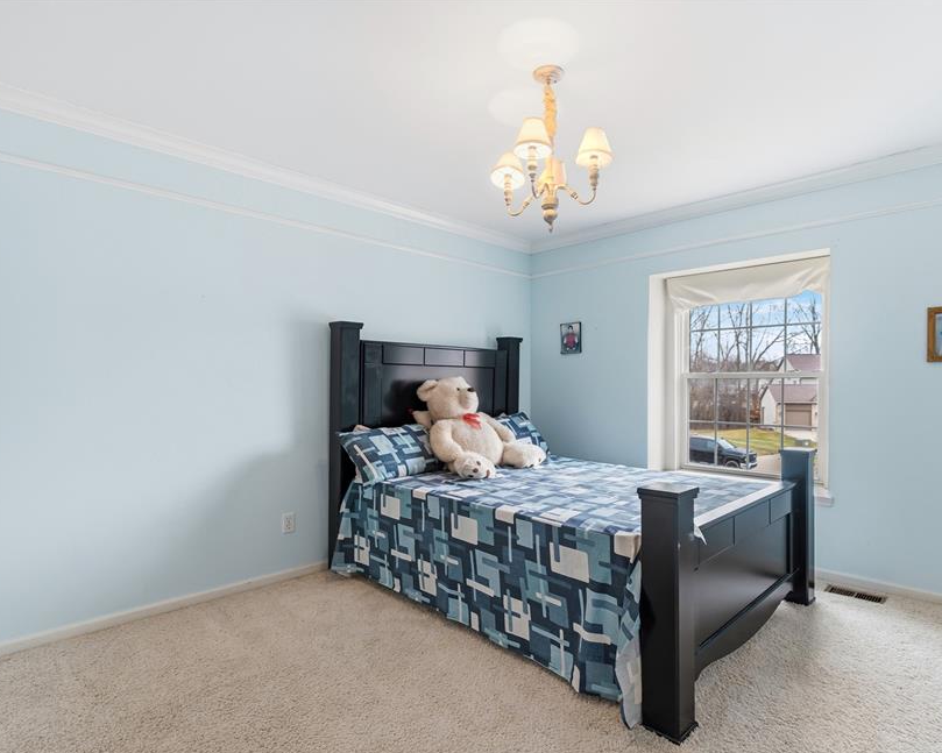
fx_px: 530
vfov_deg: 70.8
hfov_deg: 83.2
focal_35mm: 19
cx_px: 504
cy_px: 393
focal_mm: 16
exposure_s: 1/40
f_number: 3.5
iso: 200
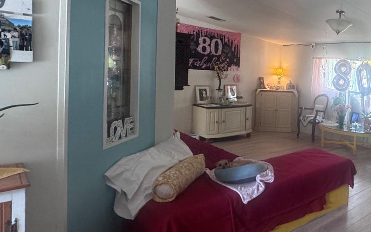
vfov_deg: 42.8
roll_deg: -2.7
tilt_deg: -1.4
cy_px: 86
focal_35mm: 29
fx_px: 293
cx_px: 328
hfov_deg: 56.6
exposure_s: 1/60
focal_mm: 2.22
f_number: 2.2
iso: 320
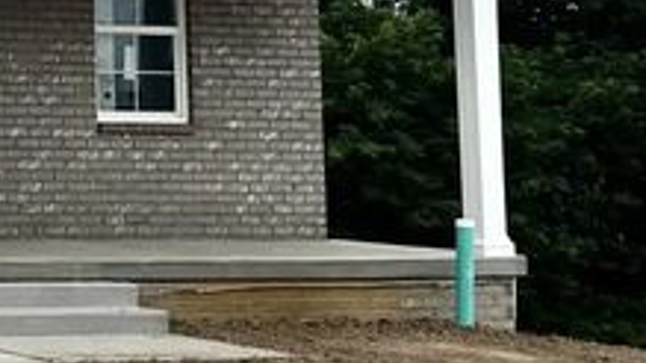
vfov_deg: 9.8
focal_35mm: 122
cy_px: -80
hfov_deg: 15.7
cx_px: -407
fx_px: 2089
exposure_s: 1/1988
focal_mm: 6.86
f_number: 1.78
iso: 80
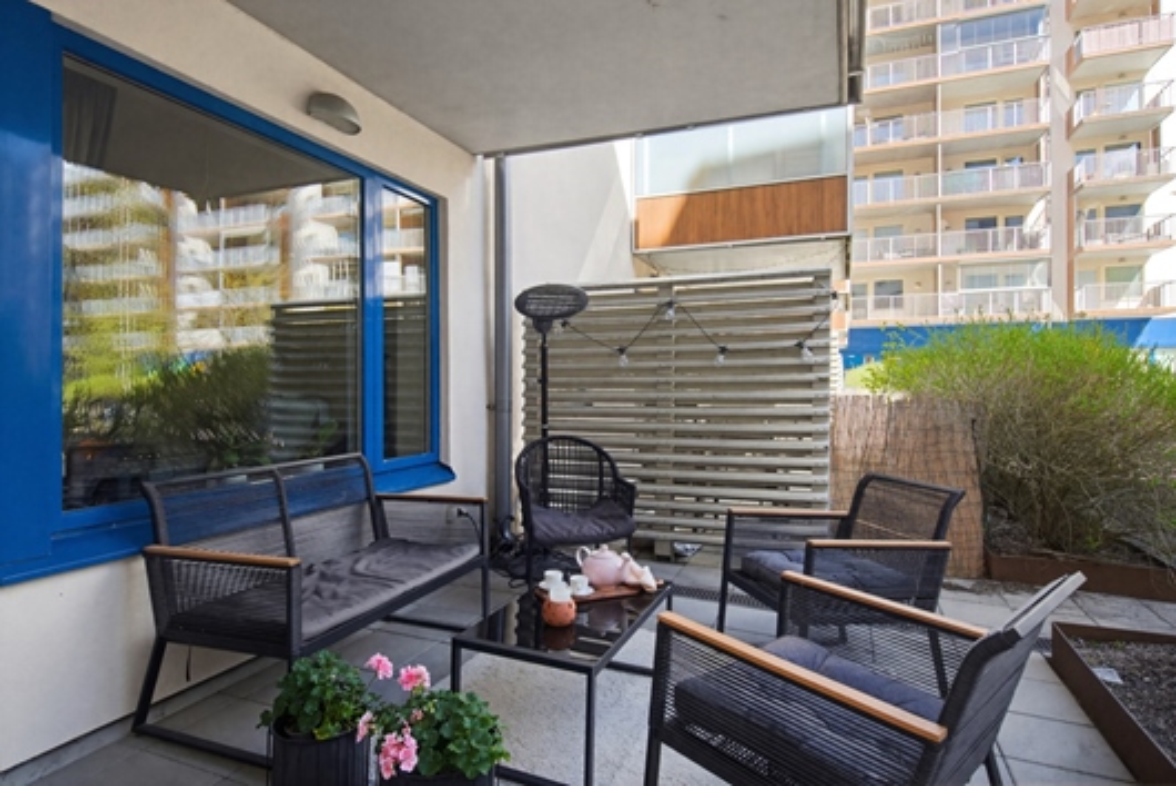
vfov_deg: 64.6
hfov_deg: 86.9
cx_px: 588
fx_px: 621
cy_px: 393
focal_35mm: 19
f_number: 9
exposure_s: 1/125
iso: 200
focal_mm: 19
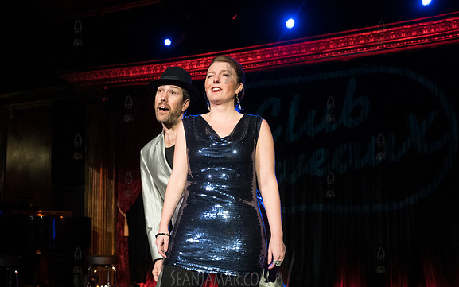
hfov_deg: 51.9
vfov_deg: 34.2
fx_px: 463
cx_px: 161
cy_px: 187
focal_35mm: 37
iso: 4000
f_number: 2.8
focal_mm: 24
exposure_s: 1/320
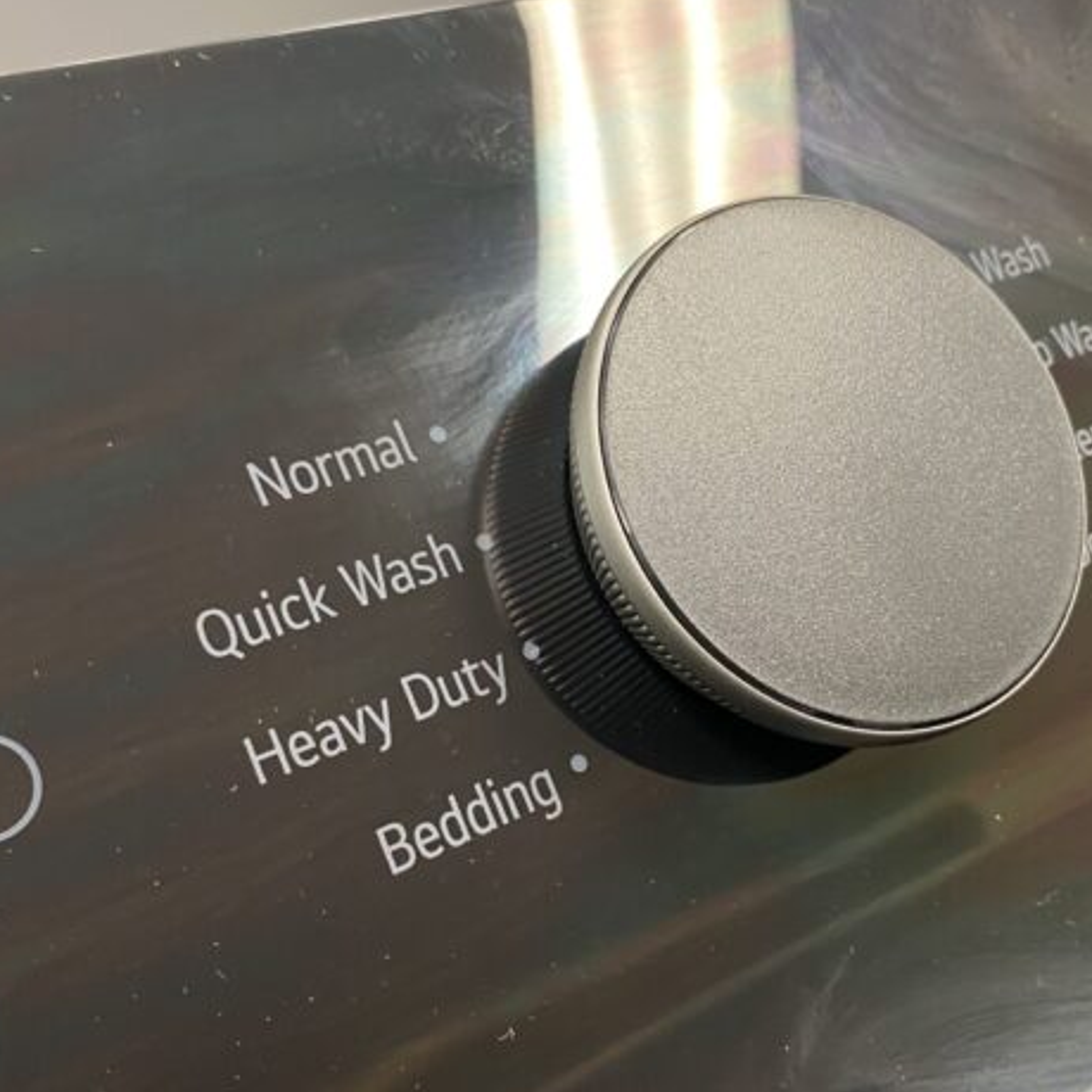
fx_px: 1428
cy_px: 579
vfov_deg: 41.8
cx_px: 572
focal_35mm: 40
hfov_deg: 41.8
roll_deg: -8.6
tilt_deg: -42.6
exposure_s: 1/43
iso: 250
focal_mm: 4.25
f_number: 1.8
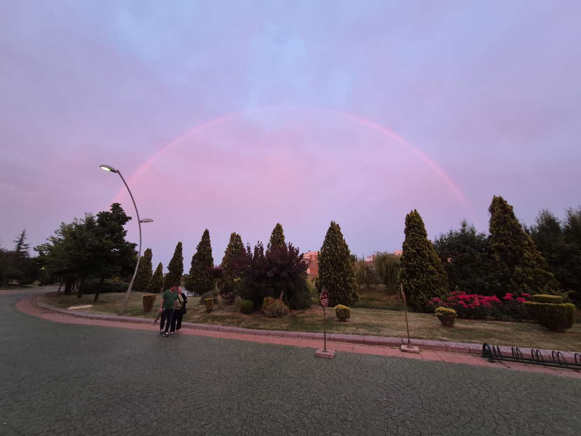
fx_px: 218
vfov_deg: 89.9
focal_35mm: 13
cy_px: 218
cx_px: 290
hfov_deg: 106.2
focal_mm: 1.74
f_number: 2.2
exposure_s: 1/50
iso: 320
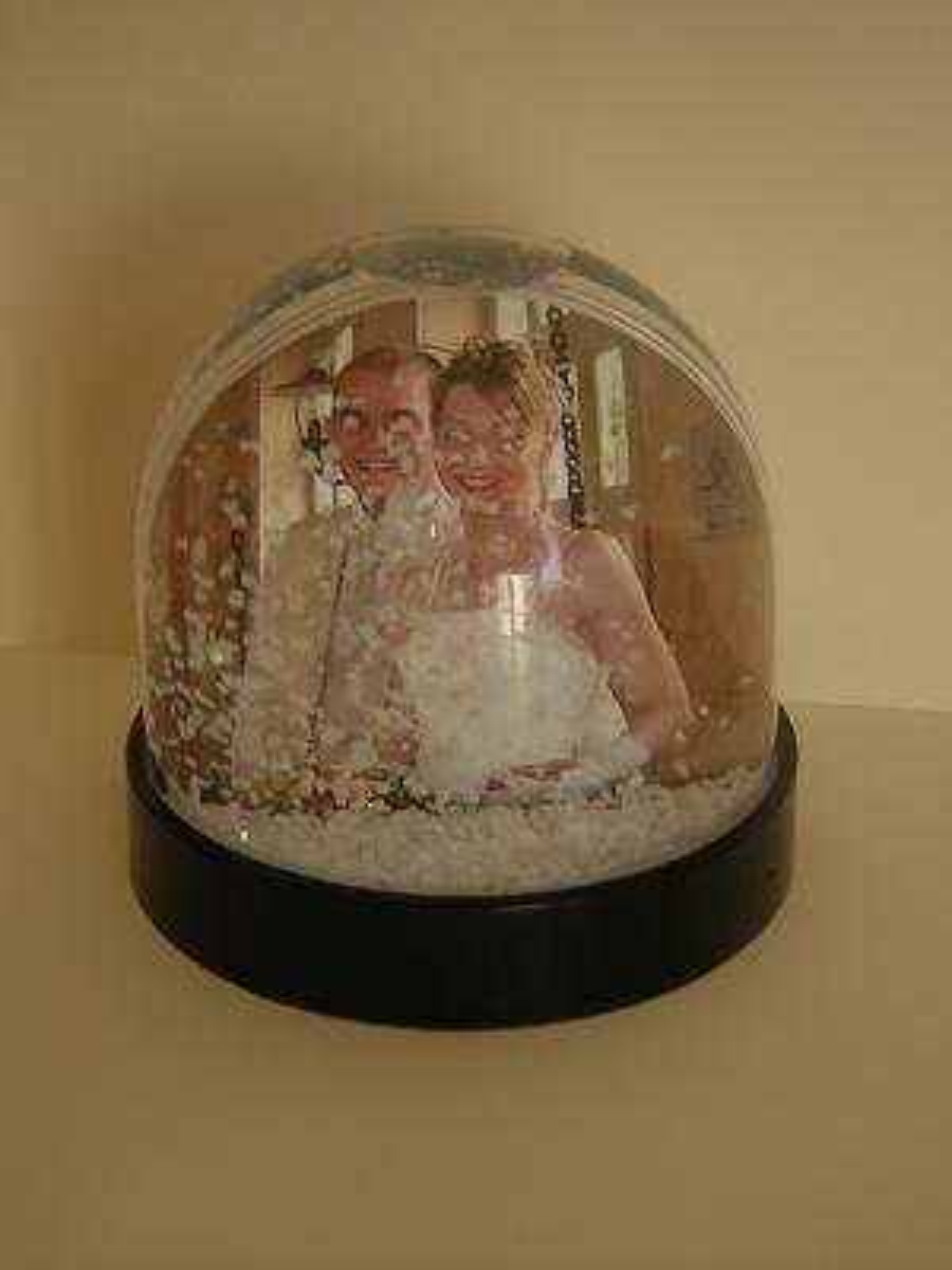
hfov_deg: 28.6
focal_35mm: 51
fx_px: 1870
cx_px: 476
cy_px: 635
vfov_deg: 37.5
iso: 50
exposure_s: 1/30
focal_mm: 6.6
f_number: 3.1
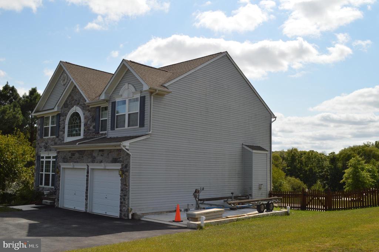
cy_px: 126
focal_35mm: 36
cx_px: 190
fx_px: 379
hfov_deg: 53.2
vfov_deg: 36.8
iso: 100
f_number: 11
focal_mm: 24
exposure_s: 1/200
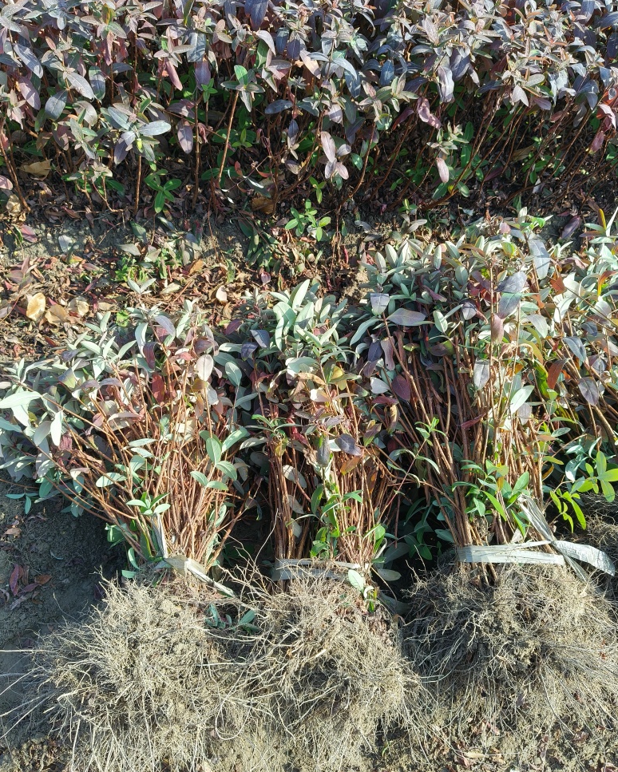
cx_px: 311
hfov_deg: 51.5
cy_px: 404
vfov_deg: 62.2
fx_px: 640
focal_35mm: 28
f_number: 1.8
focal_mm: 4.84
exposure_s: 1/800
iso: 80
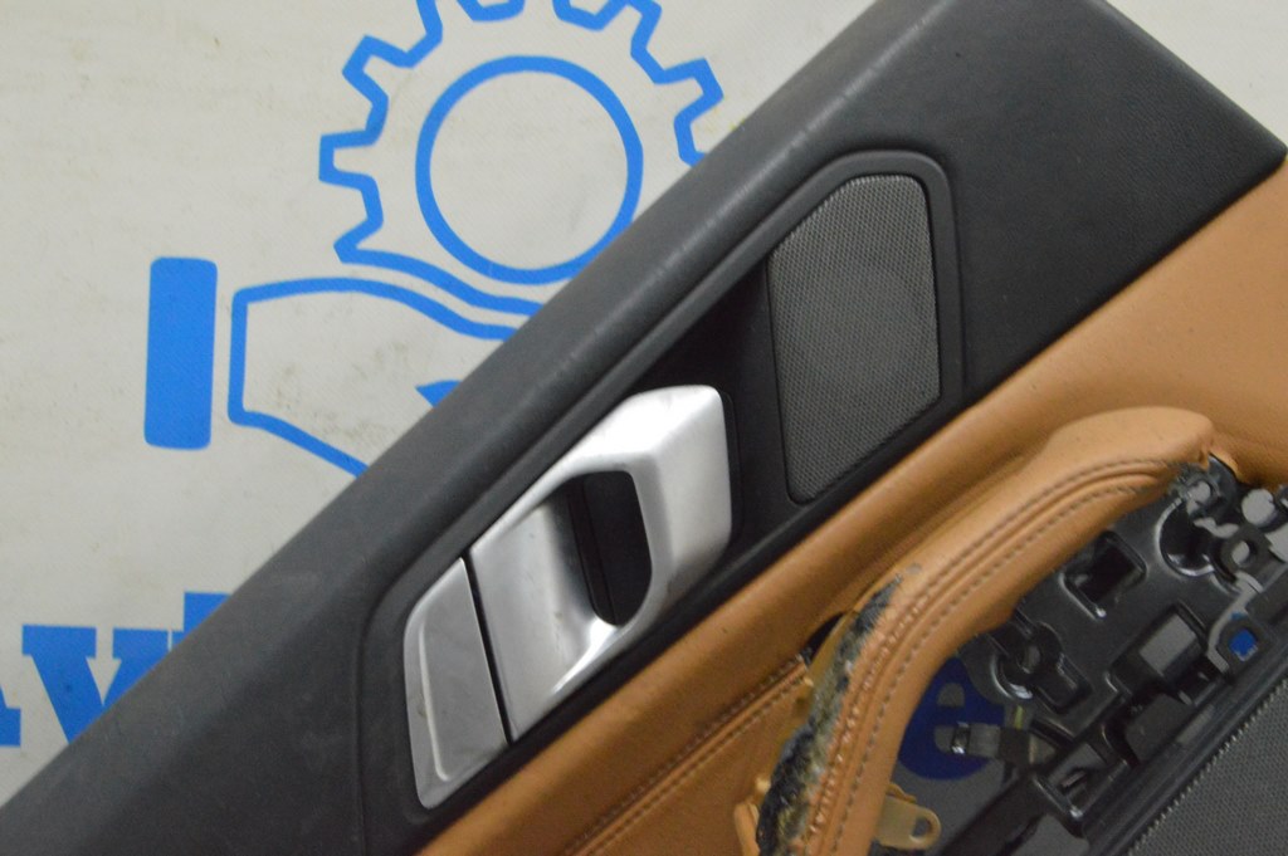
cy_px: 428
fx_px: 2145
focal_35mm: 60
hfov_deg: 33.4
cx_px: 644
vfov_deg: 22.6
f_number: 20
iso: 6400
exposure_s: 1/20
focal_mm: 40
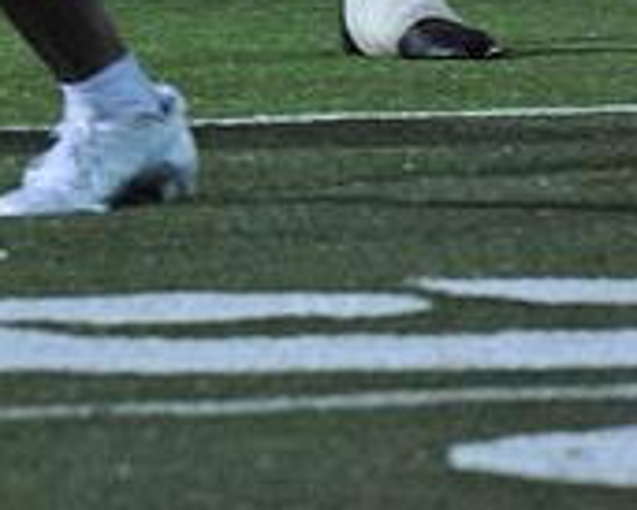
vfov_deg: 1.1
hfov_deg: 1.3
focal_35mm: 1464
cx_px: 48
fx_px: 27616
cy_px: -521
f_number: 6.3
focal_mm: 460
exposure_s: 1/200
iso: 6400
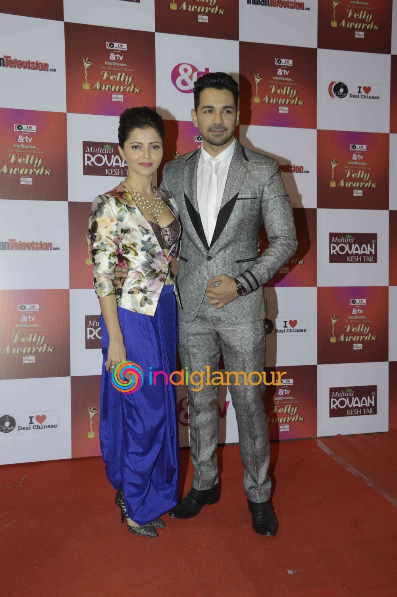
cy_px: 298
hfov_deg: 31.8
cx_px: 198
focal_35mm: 42
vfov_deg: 46.4
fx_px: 696
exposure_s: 1/160
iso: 800
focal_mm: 28
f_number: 8
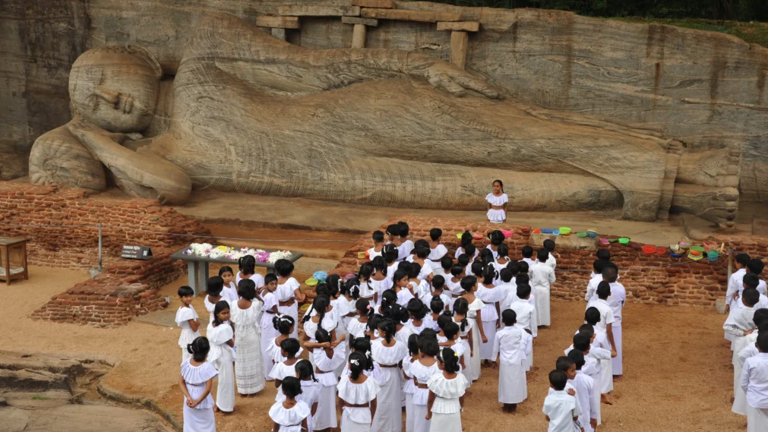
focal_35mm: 53
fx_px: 1079
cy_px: 225
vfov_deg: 22.6
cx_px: 386
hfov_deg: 39.2
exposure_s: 1/160
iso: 400
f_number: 6.3
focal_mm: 50
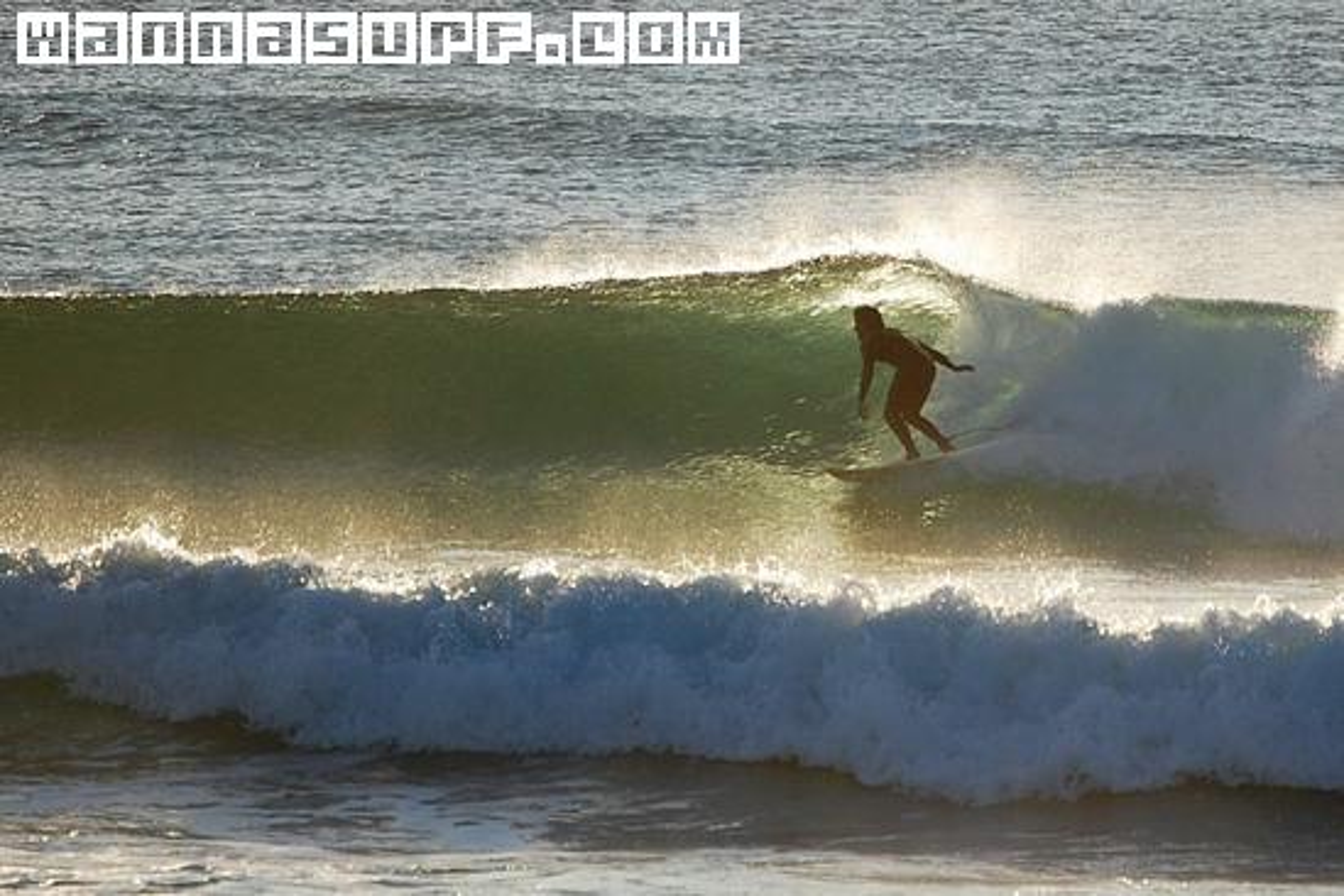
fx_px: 11199
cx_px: 672
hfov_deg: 6.9
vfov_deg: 4.6
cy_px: 448
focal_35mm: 300
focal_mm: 200
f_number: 5.6
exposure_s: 1/1250
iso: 200
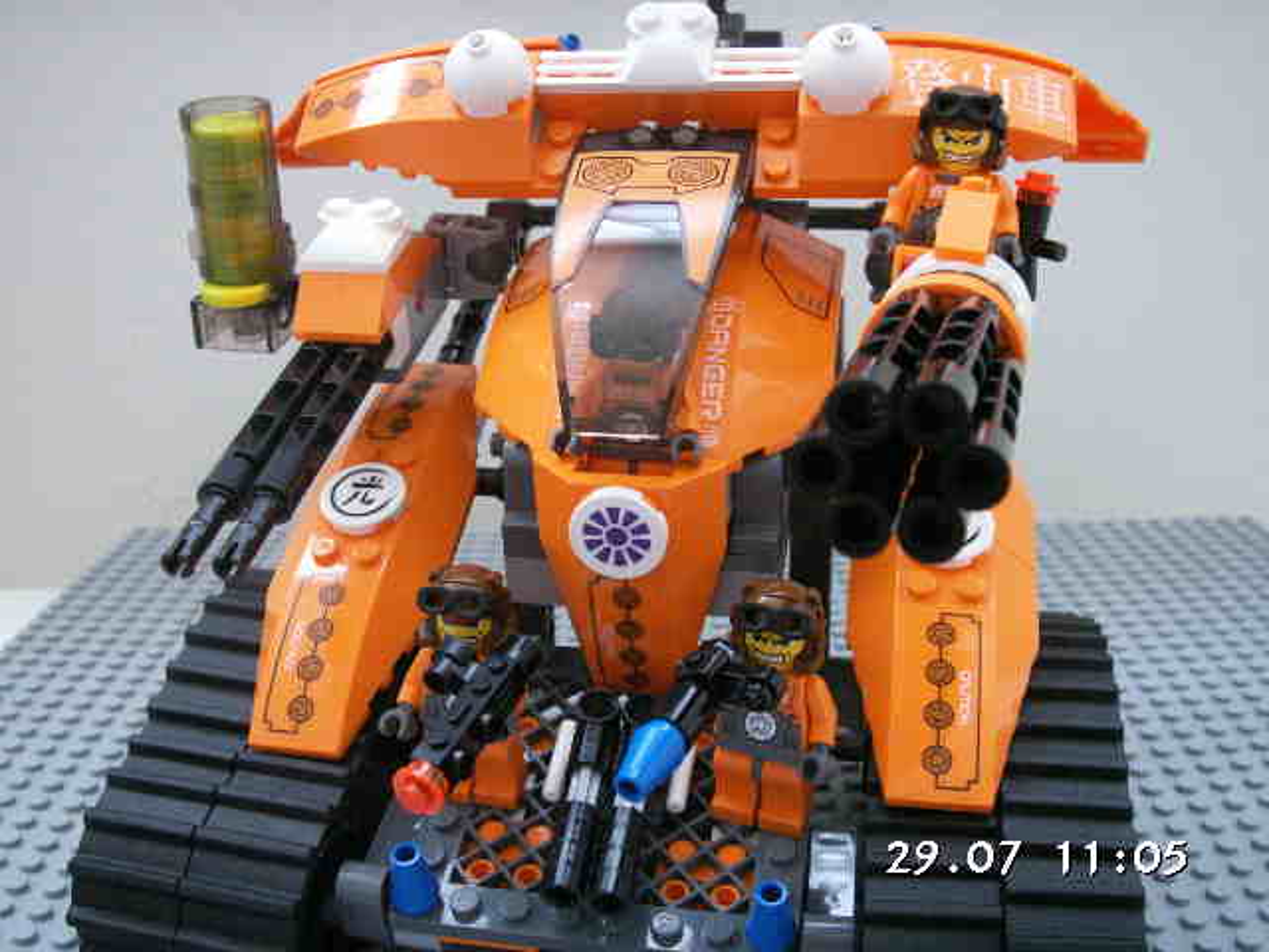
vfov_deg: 38.7
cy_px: 476
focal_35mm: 37
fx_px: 1356
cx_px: 634
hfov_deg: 50.1
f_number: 3.5
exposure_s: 1/6
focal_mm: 7.7
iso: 100
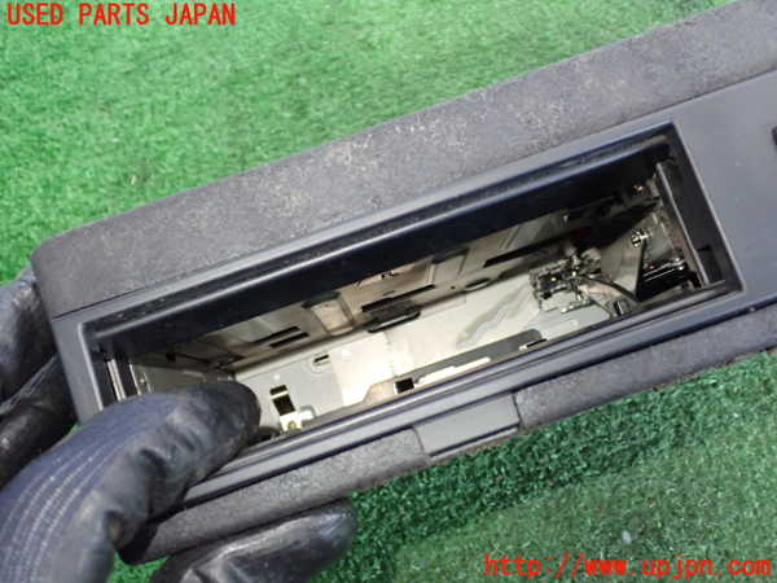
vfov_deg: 37.7
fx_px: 853
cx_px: 388
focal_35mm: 38
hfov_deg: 49.0
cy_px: 292
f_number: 2.7
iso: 800
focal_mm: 6.83
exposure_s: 1/30
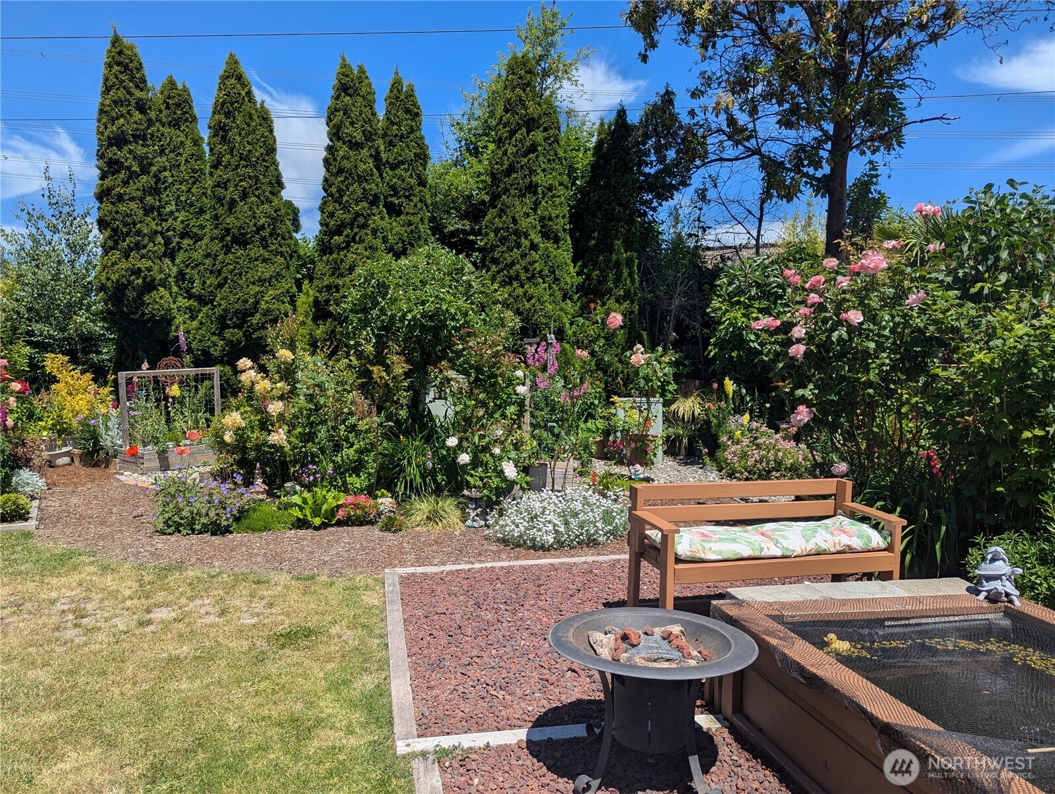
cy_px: 397
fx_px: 732
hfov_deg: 71.5
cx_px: 528
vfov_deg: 56.9
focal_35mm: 24
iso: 46
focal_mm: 6.81
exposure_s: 1/2976
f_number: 1.85
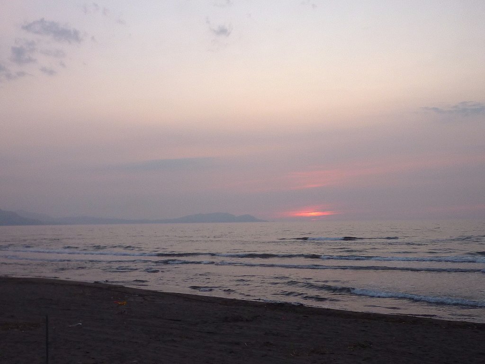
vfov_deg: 34.3
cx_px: 242
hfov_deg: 44.8
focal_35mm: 42
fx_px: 588
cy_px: 182
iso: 80
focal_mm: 4.7
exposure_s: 1/80
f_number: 2.9
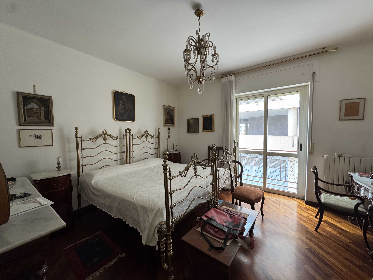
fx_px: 151
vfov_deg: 85.7
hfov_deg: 102.1
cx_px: 186
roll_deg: +0.7
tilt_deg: -3.3
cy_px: 140
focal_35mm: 14
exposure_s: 1/99
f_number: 2.2
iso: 250
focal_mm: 2.22
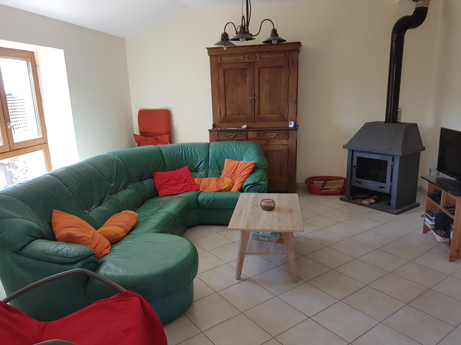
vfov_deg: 53.1
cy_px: 172
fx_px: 346
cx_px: 230
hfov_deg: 67.3
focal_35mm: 26
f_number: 1.7
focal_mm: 4.2
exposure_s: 1/120
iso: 50
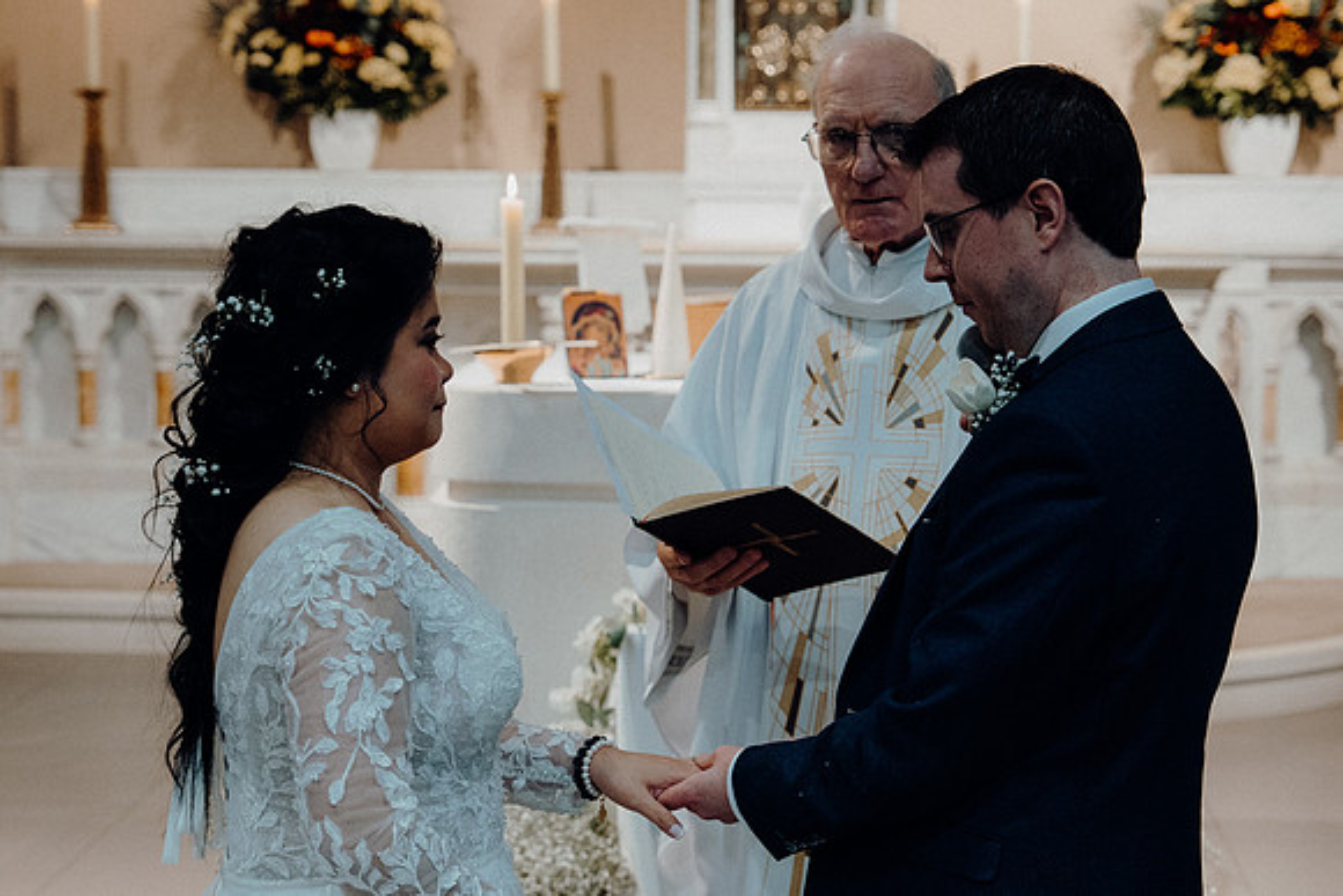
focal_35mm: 85
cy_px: 448
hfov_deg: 23.9
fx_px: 3172
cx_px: 672
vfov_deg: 16.1
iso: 1600
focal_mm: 57
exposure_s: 1/160
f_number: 3.5
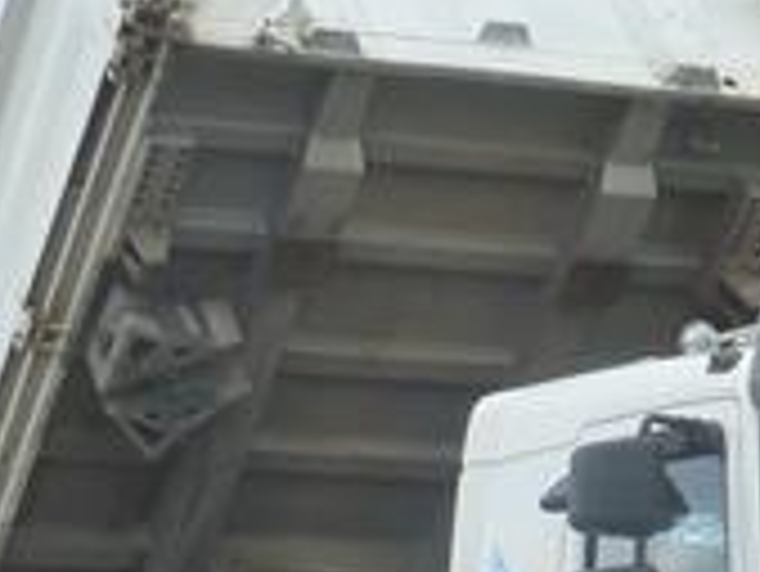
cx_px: 576
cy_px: 721
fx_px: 5295
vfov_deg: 6.1
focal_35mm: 241
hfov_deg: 8.2
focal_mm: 9
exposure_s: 1/200
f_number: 4.4
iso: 160
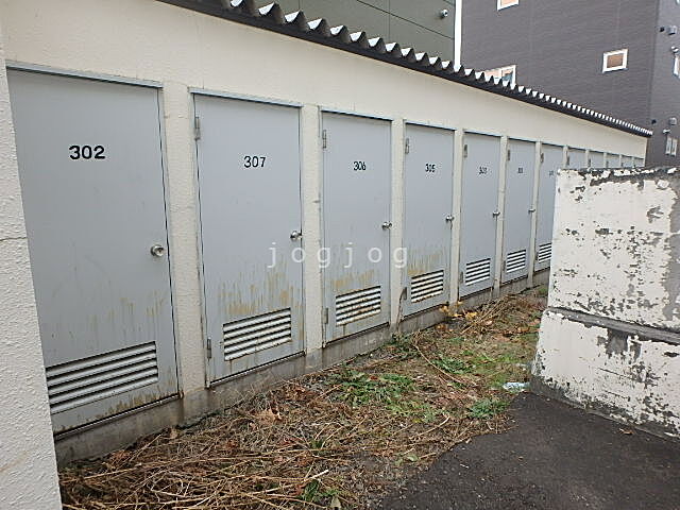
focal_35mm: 21
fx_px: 413
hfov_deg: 79.0
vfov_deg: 63.4
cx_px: 340
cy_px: 255
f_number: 3.5
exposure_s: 1/100
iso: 125
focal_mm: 3.7
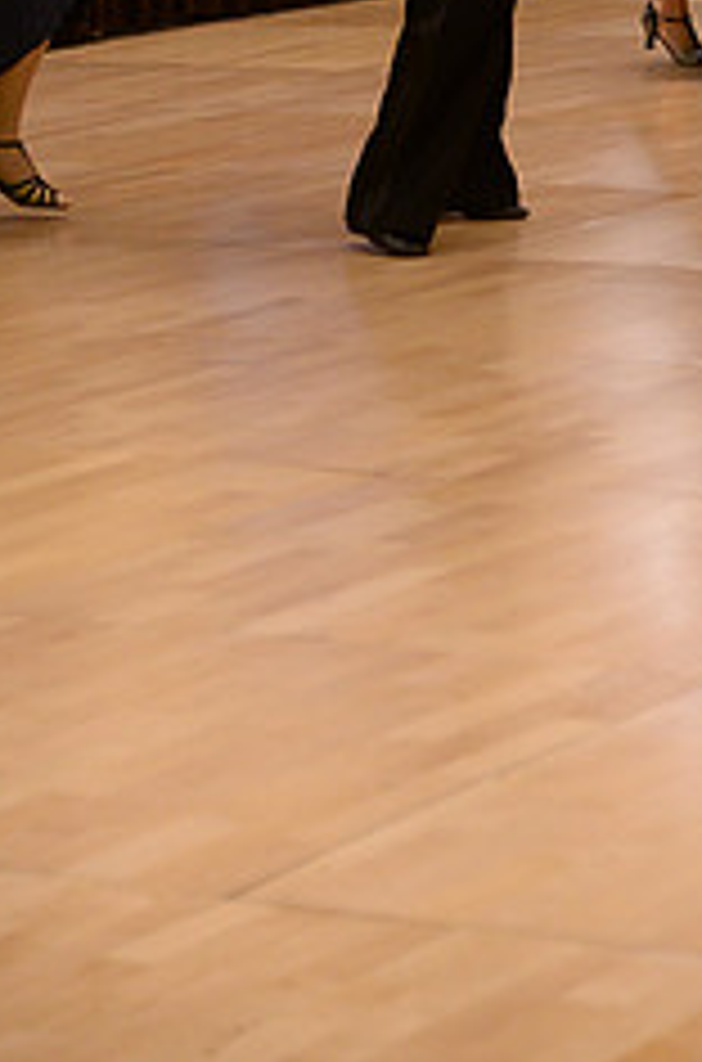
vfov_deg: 10.5
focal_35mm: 192
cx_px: 520
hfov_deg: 7.1
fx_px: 5649
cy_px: -238
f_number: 4.5
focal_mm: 78
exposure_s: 1/250
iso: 1600
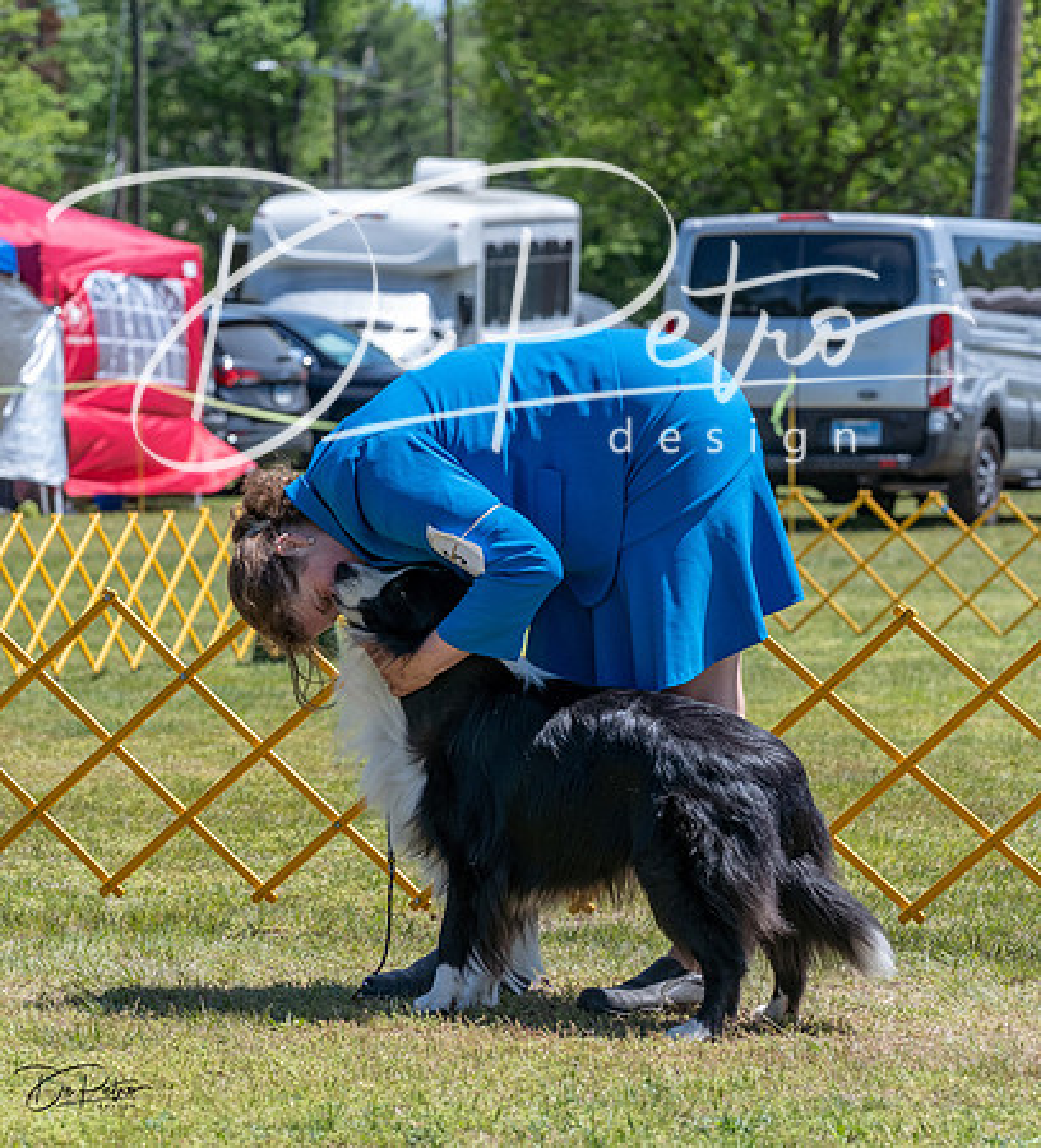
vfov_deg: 9.2
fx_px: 7161
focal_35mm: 200
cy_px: 586
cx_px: 505
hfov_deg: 8.3
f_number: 7.1
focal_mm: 133
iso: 800
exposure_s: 1/1600
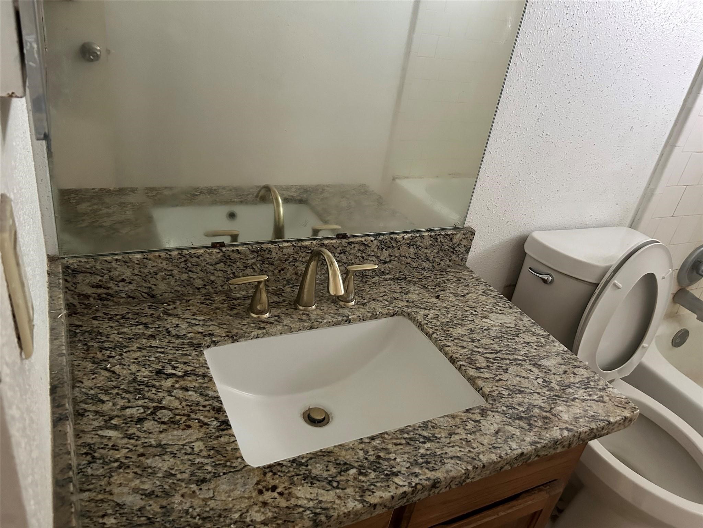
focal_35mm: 26
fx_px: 528
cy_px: 264
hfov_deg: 67.3
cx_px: 352
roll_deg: -9.1
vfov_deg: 53.1
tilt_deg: -28.7
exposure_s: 1/43
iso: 500
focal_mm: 5.7
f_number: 1.5
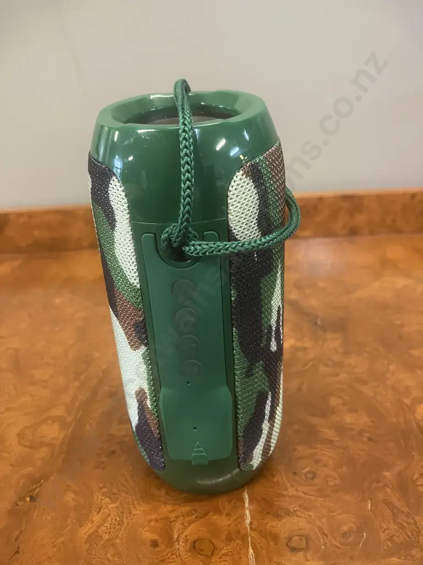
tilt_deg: -22.0
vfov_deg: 63.4
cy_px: 282
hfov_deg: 49.7
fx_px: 456
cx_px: 212
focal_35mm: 28
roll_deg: +2.4
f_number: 1.8
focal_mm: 3.99
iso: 250
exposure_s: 1/33
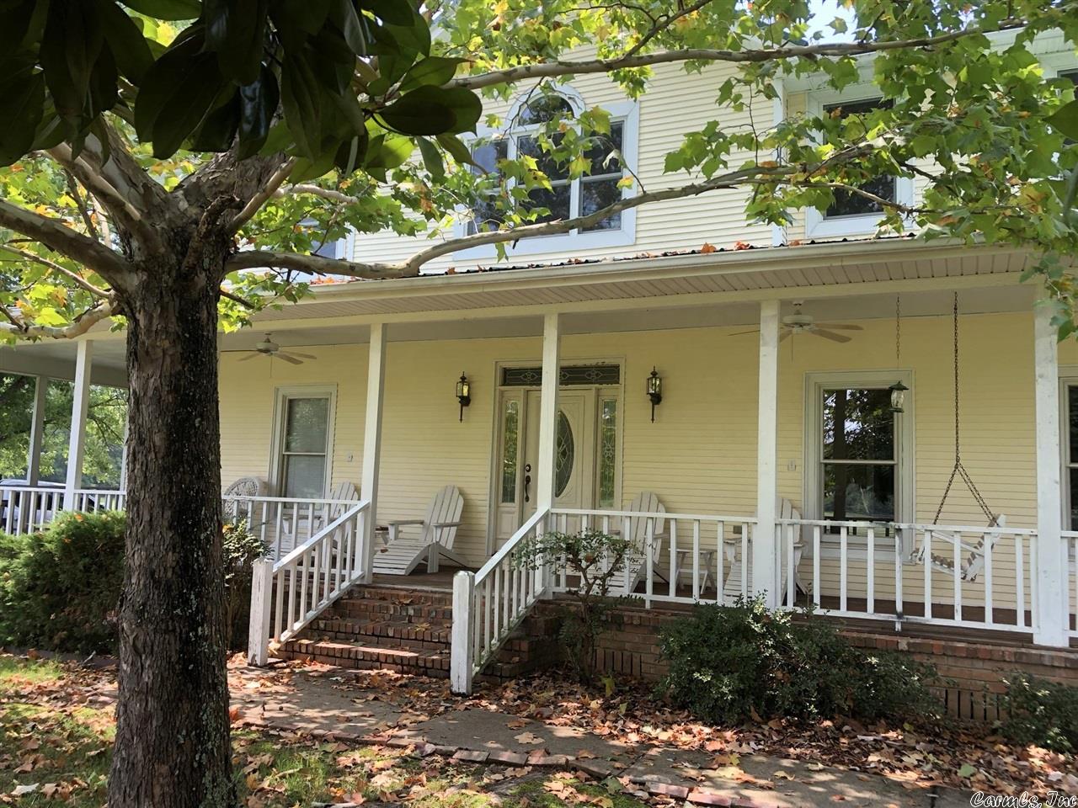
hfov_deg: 63.4
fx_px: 872
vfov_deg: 49.7
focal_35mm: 28
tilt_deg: +3.8
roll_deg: -2.5
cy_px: 404
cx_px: 539
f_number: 1.8
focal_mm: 3.99
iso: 20
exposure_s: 1/245
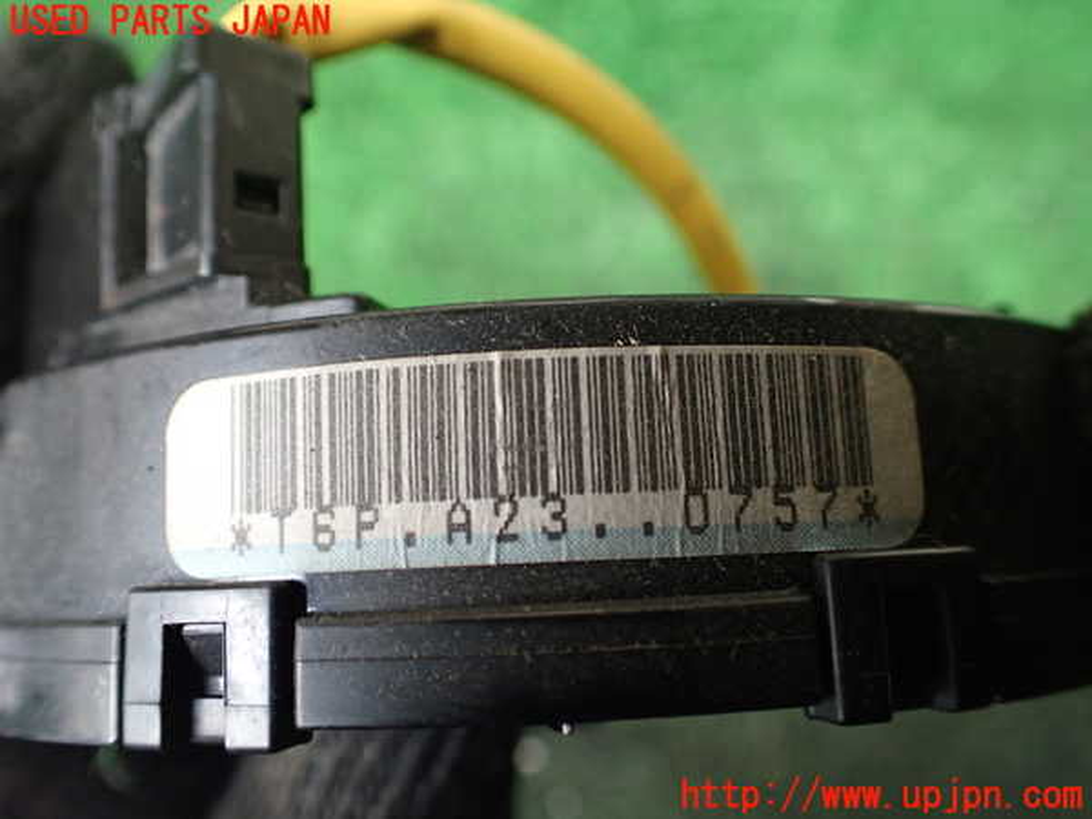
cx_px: 546
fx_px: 946
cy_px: 410
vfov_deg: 46.8
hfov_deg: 60.0
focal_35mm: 30
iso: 500
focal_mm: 5.4
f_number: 2.3
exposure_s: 1/125
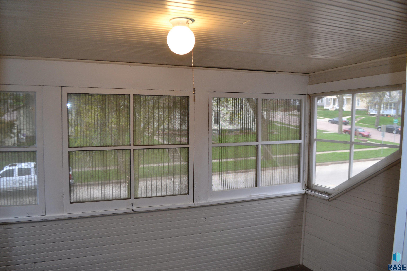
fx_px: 305
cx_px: 204
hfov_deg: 67.4
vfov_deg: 47.9
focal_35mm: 27
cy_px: 136
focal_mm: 18
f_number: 4
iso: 400
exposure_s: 1/60
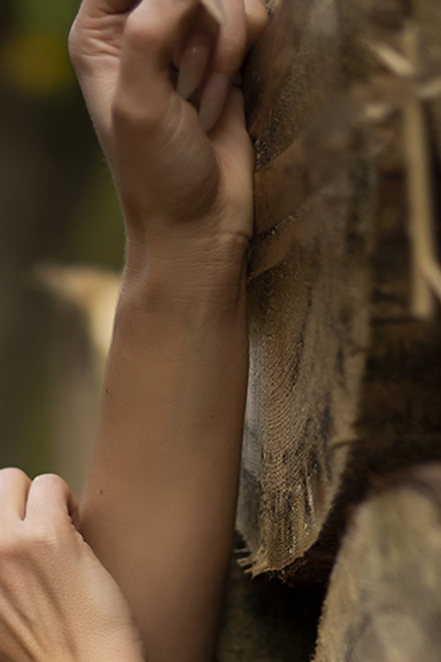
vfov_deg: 12.1
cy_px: 1012
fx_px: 2979
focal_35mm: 162
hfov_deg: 8.4
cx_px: -116
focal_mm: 50
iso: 200
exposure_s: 1/400
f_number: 1.4
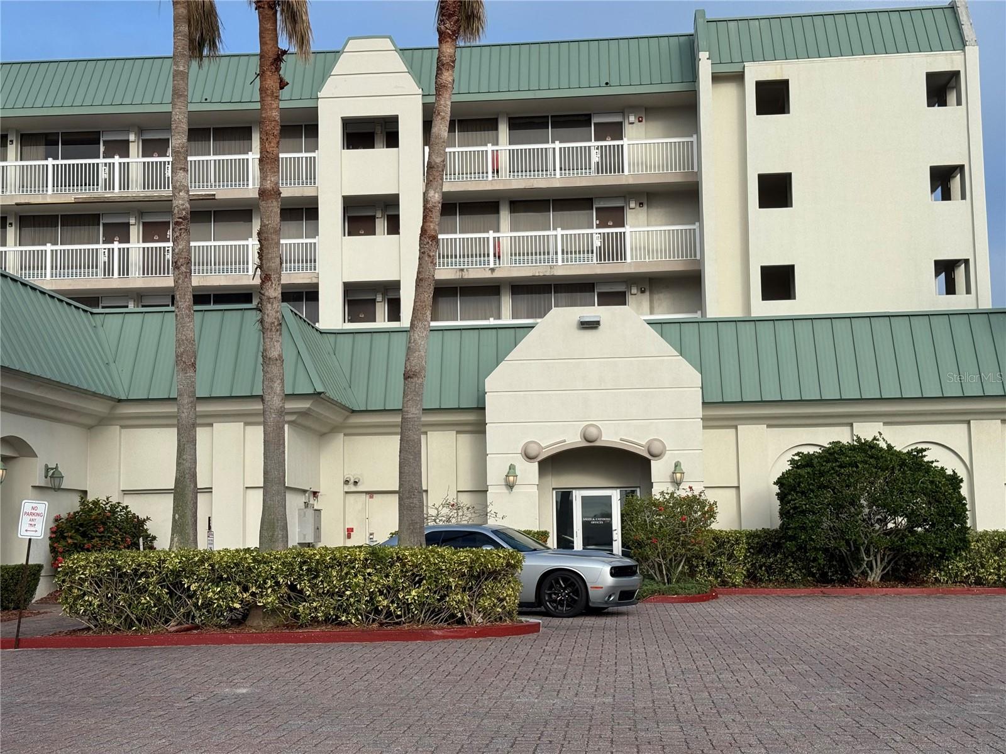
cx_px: 503
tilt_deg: +6.7
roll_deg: +0.4
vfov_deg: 30.3
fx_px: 1395
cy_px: 377
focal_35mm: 48
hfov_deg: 39.7
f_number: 1.78
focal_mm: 6.76
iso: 64
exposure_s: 1/3534
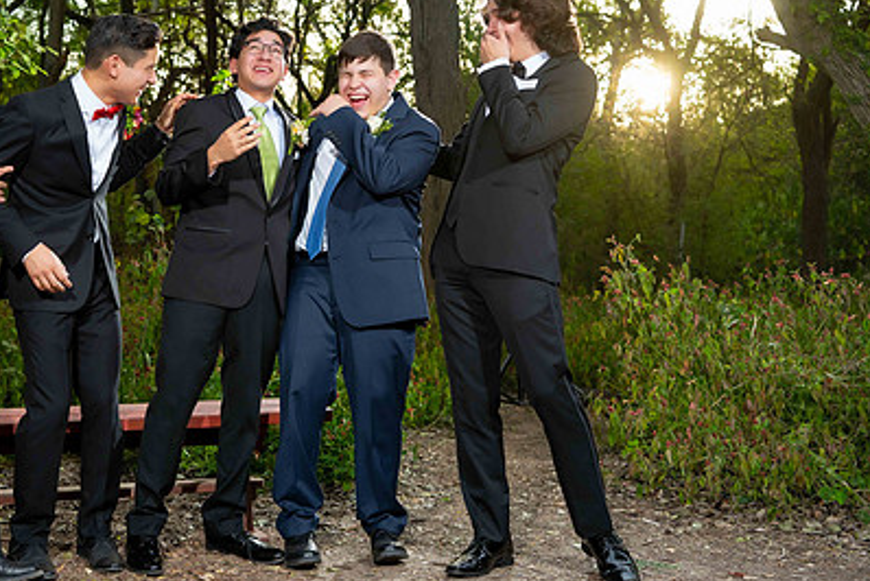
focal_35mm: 51
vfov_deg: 26.5
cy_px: 265
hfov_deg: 38.2
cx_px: 260
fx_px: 1233
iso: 160
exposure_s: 1/200
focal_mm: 35
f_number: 3.2
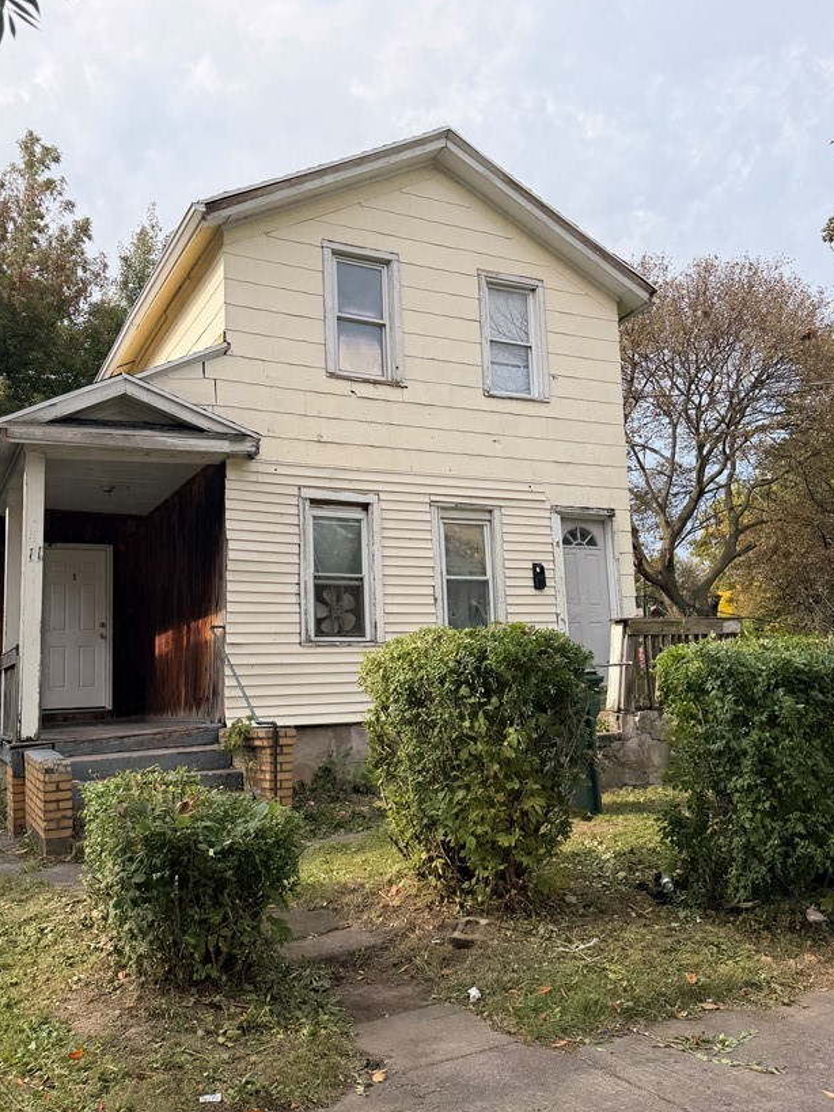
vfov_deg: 60.0
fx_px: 964
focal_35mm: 30
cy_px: 573
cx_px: 409
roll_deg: +1.6
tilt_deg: +5.9
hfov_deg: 46.8
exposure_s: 1/3145
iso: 80
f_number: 1.78
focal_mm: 6.76
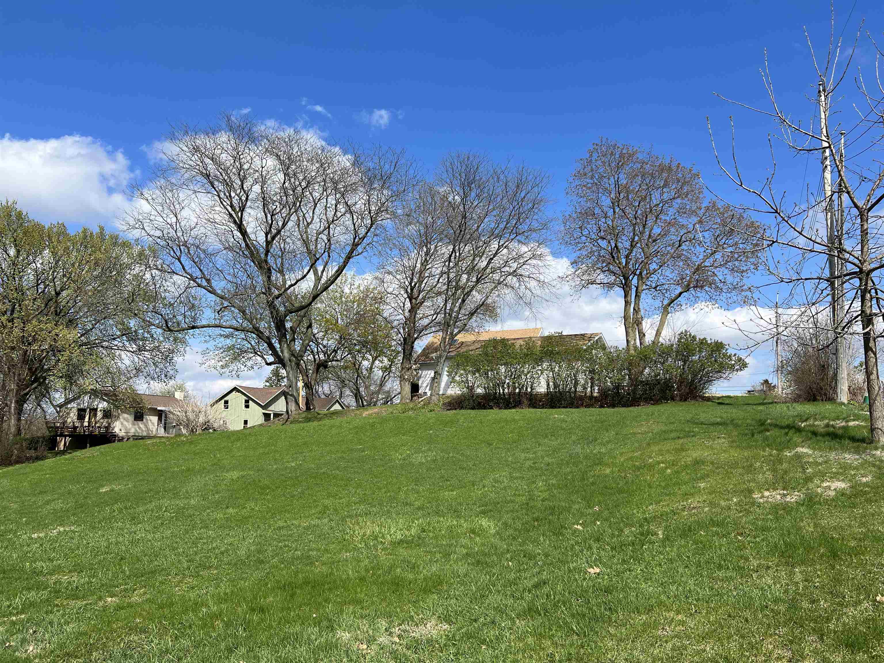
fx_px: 664
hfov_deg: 67.3
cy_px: 332
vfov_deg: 53.1
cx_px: 442
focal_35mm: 26
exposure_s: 1/4831
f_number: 1.5
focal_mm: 5.7
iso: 50
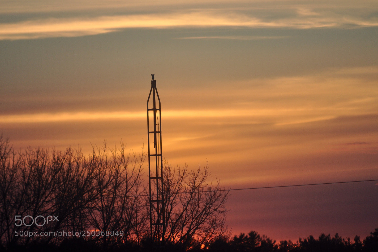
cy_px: 126
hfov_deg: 6.9
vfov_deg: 4.6
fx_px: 3148
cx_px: 189
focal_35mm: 300
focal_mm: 200
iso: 200
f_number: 5.6
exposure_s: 1/500
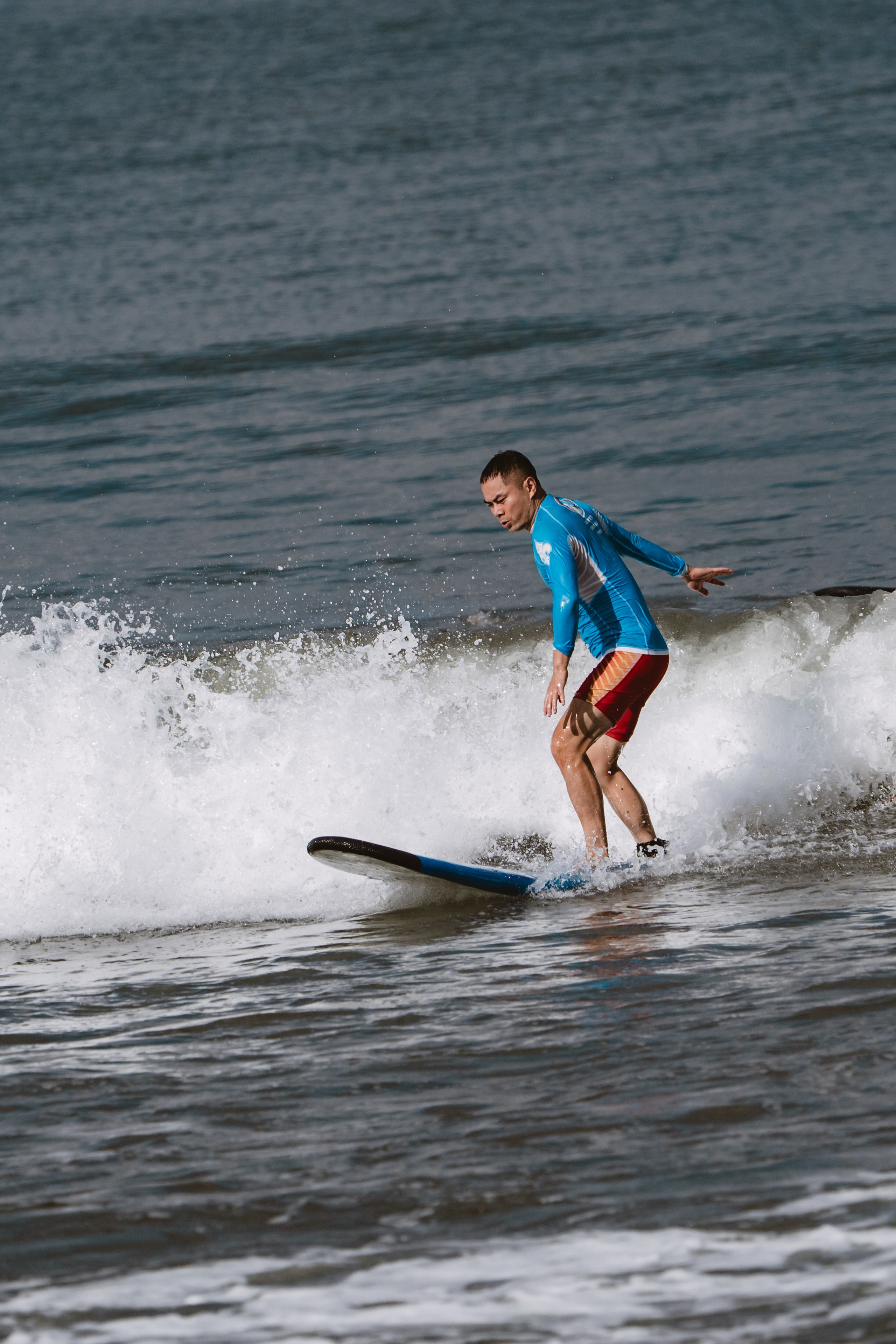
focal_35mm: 635
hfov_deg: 2.2
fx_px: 23720
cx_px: 448
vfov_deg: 3.2
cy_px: 672
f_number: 6.3
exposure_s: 1/5000
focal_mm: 404
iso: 250
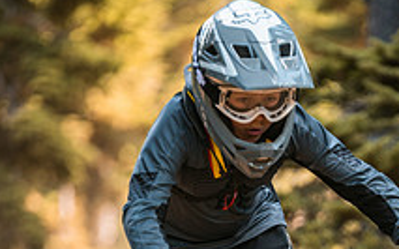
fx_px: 3740
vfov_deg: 3.8
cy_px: 333
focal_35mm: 344
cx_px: 258
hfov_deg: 6.1
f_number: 2.8
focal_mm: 160
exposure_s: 1/1600
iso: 900
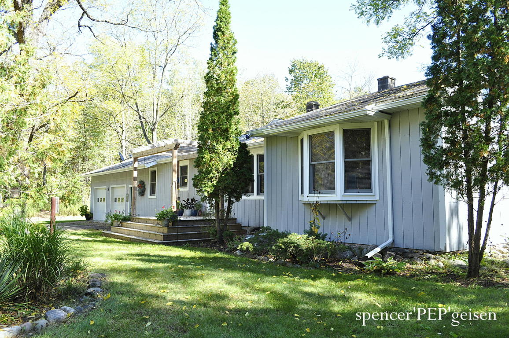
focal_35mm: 27
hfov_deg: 67.4
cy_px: 169
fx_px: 381
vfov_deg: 47.8
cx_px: 254
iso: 200
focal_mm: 18
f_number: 8
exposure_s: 1/80
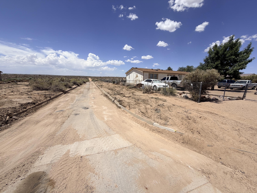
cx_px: 128
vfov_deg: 85.7
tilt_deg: -10.3
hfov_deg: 102.1
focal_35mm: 14
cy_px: 96
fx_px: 104
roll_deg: +1.0
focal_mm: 2.22
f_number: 2.2
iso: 20
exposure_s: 1/1745
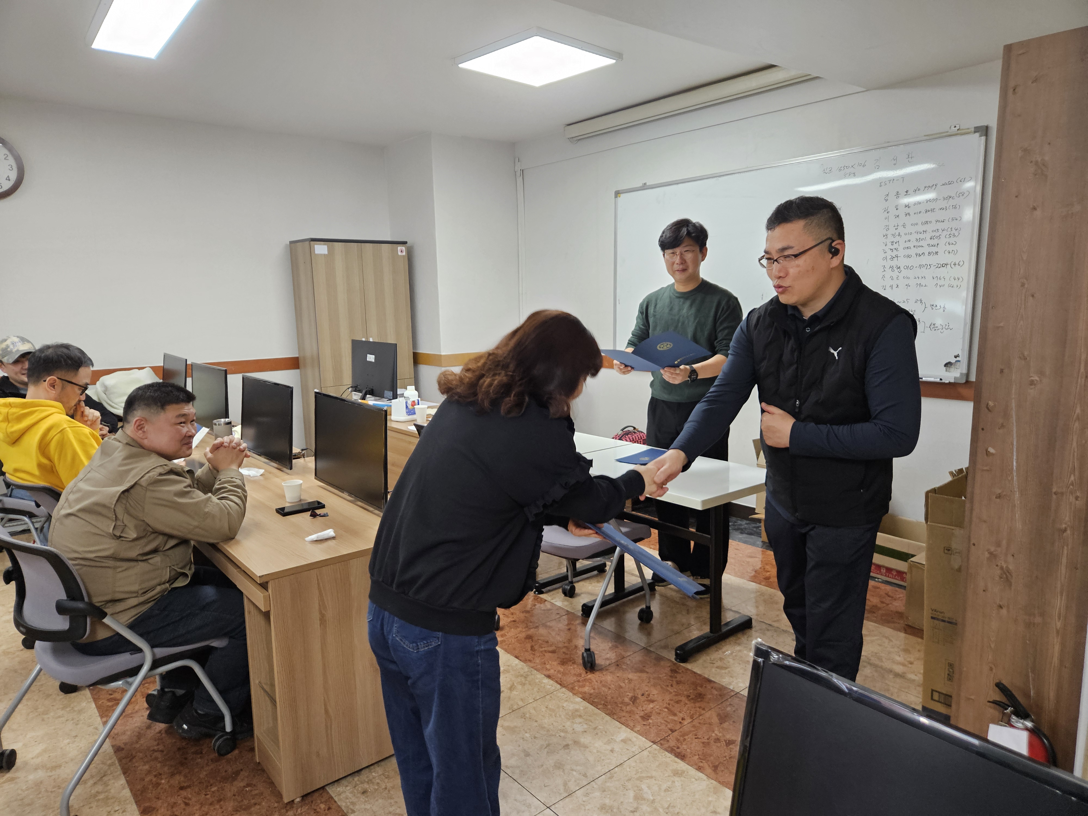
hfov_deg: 73.9
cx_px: 544
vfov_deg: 58.9
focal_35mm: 23
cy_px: 408
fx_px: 723
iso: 250
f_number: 1.8
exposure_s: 1/120
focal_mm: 5.4
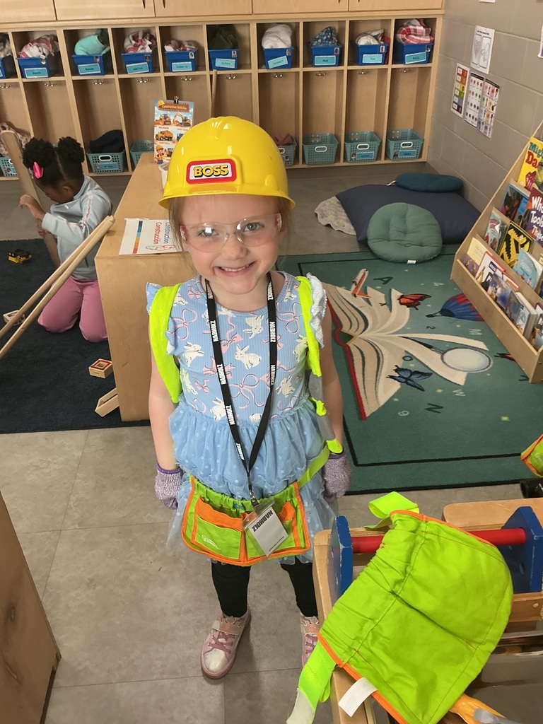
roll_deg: +2.6
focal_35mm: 29
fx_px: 607
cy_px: 362
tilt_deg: -36.2
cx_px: 272
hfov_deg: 48.2
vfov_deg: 61.7
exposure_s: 1/60
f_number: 1.8
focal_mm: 3
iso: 64
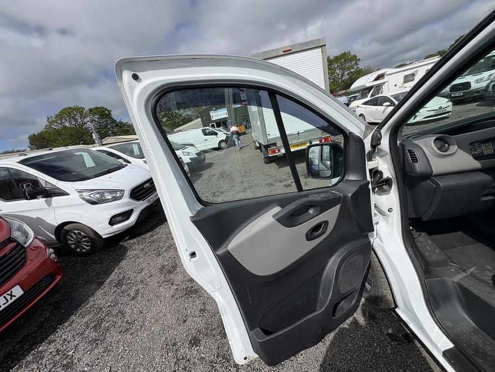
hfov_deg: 102.1
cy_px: 186
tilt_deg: -5.7
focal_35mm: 14
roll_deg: +9.7
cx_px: 248
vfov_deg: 85.7
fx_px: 200
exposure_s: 1/2208
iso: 50
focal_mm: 2.22
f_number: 2.2
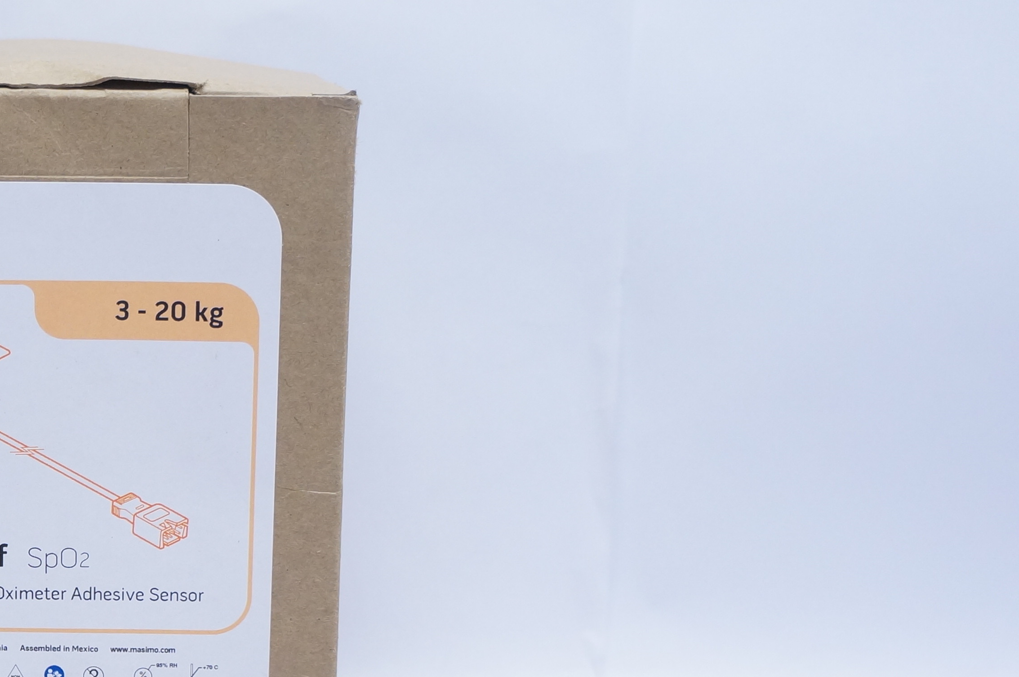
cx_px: 81
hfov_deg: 29.6
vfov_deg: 20.8
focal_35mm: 65
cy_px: 428
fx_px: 1838
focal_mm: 20
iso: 800
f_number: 3.5
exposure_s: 1/160
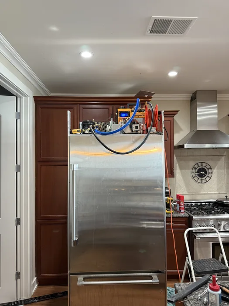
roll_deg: -0.2
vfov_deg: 71.6
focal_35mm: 24
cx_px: 114
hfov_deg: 56.8
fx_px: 212
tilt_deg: +0.7
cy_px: 153
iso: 250
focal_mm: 6.76
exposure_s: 1/60
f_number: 1.78
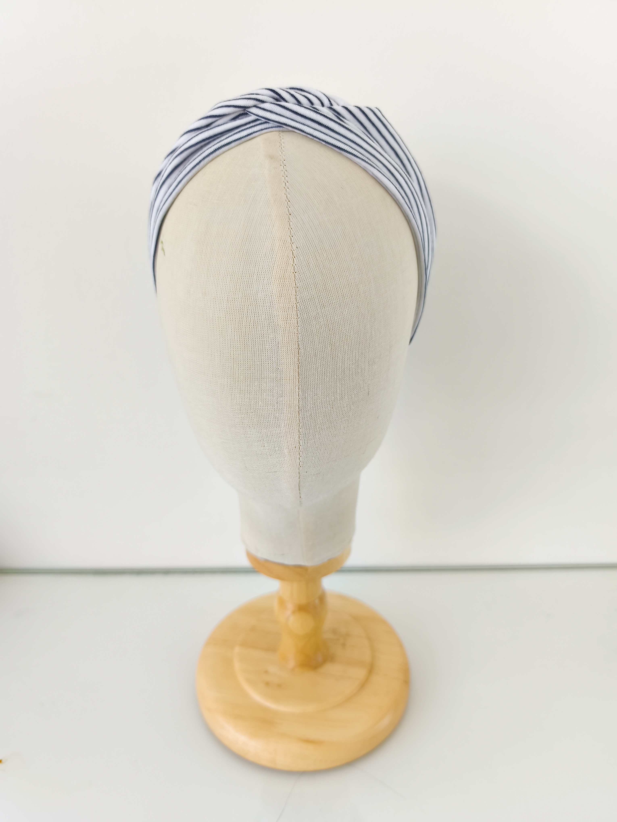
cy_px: 411
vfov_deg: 73.9
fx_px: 547
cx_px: 308
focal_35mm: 23
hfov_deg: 58.9
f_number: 1.65
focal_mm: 6.14
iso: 50
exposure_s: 1/40
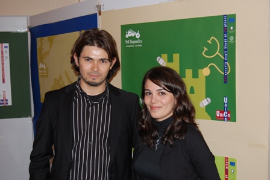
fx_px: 382
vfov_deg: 26.4
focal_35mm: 51
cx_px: 135
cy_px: 90
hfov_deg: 38.9
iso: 400
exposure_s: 1/60
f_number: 4.5
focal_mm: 34
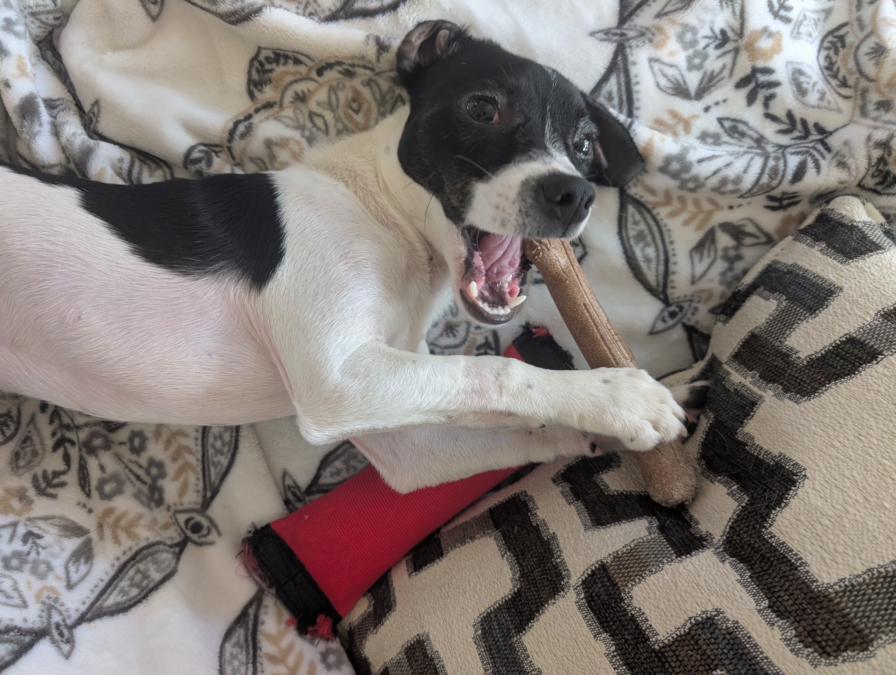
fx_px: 622
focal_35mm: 24
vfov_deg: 56.9
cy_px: 338
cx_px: 448
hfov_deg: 71.5
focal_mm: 6.9
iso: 1216
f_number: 1.68
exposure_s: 1/129
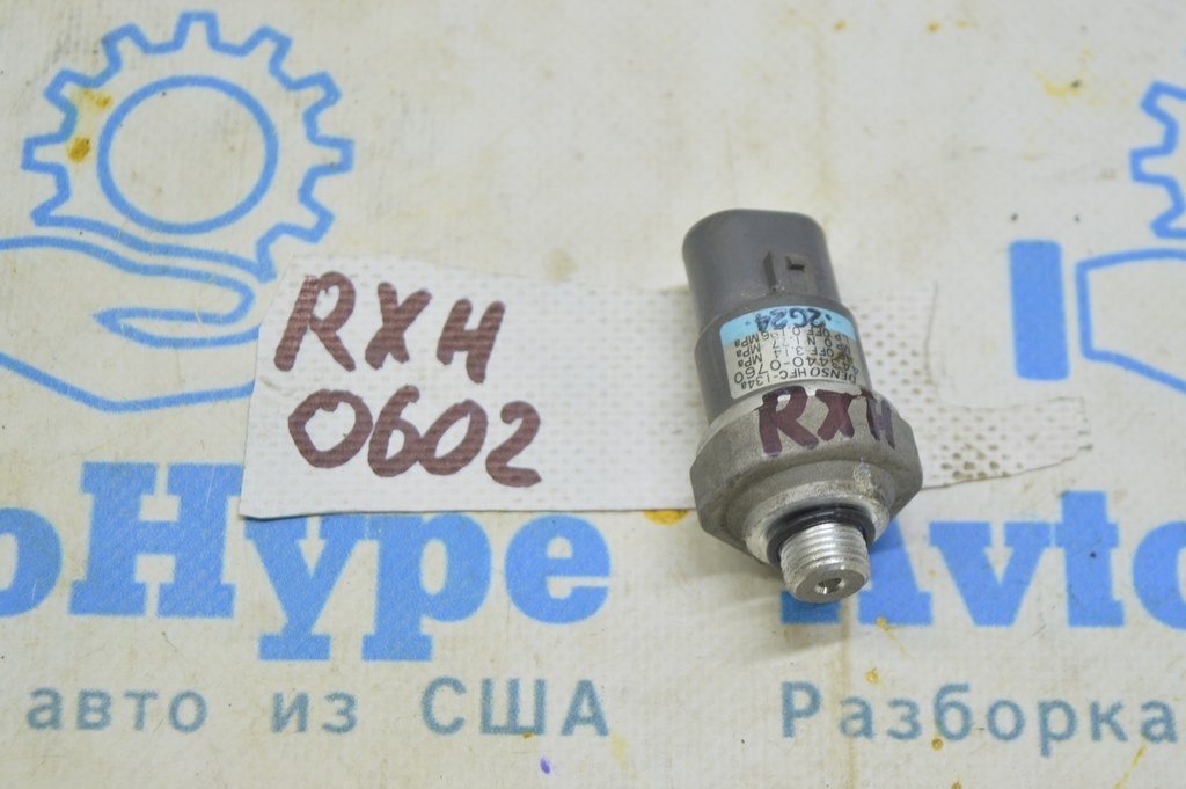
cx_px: 593
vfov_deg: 16.5
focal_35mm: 82
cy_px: 394
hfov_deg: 24.6
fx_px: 2716
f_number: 5.6
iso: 400
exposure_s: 1/20
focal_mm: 55
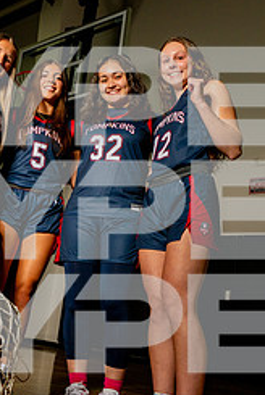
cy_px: 211
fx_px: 484
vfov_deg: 44.4
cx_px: 60
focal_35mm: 44
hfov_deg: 30.0
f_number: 8
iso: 250
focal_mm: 24
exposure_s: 1/400
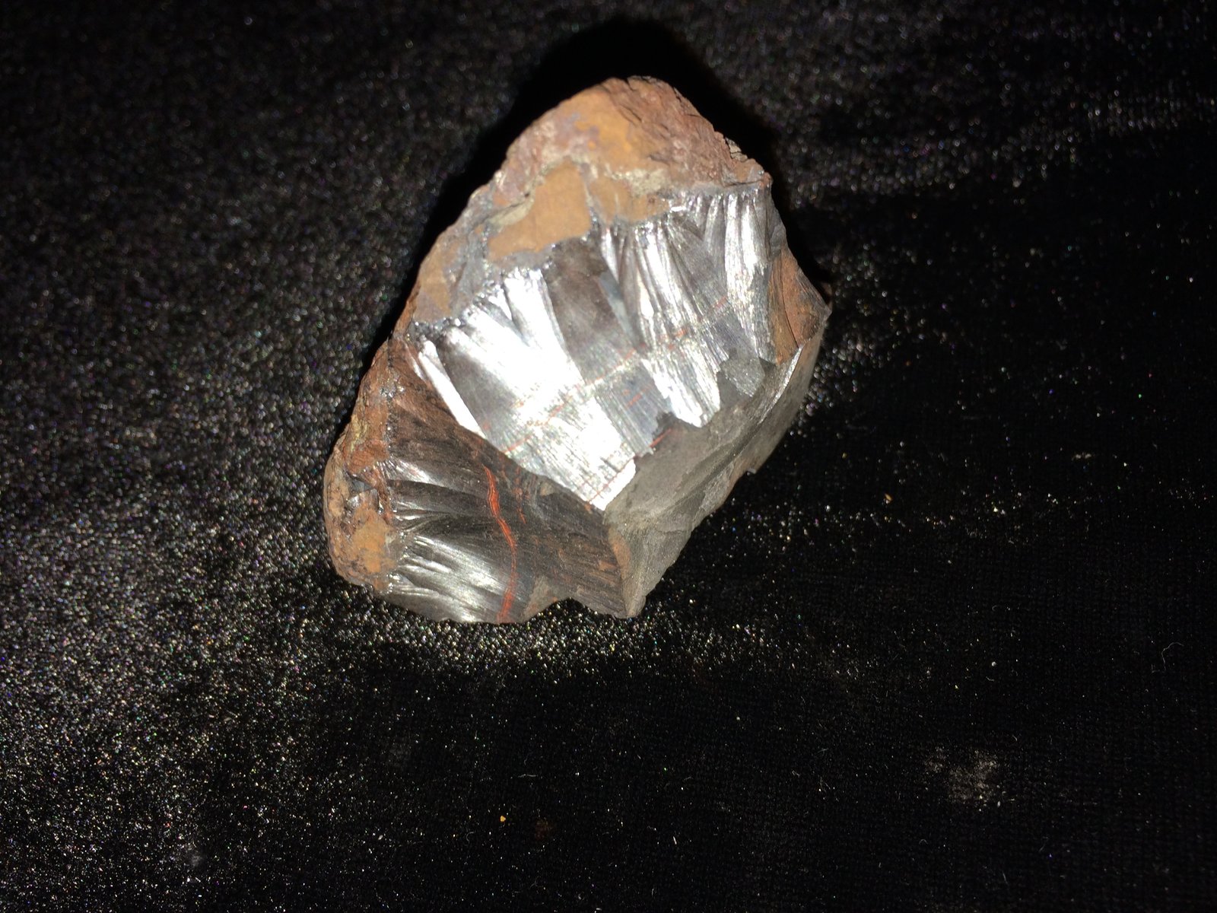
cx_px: 608
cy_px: 456
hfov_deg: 60.0
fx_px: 1055
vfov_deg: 46.8
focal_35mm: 30
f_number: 2.2
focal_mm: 4.12
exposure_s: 1/126
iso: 32
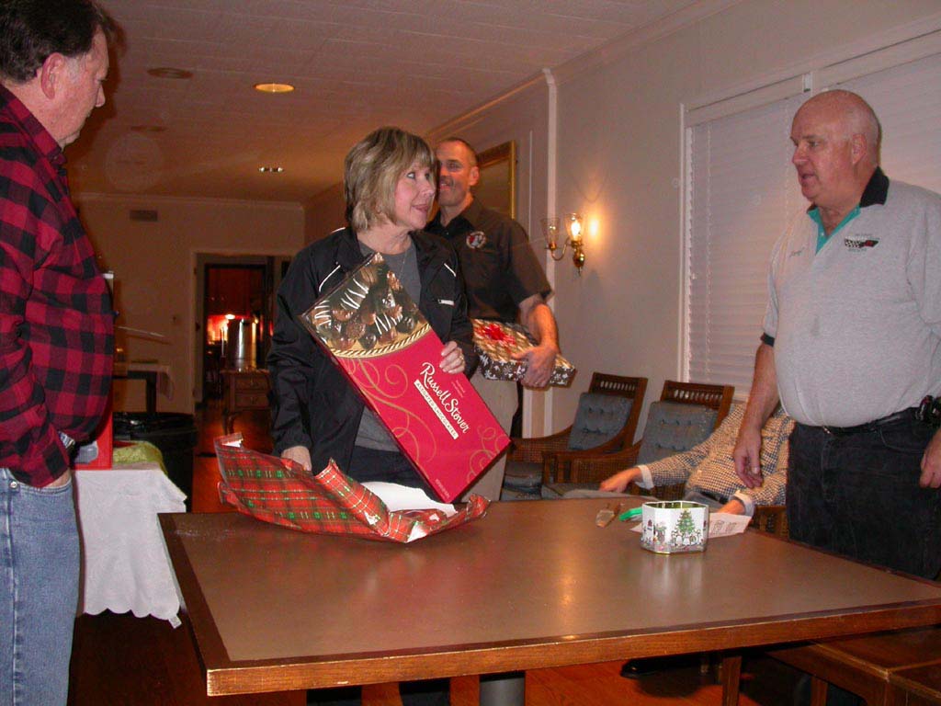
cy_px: 353
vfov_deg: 37.7
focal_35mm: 38
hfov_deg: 49.0
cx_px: 470
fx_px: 1033
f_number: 2.6
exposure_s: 1/60
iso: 200
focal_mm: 7.85
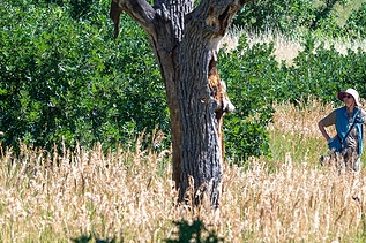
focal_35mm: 443
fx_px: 4501
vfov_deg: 3.1
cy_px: 99
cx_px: 348
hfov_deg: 4.6
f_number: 10
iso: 1400
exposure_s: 1/1000
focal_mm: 200
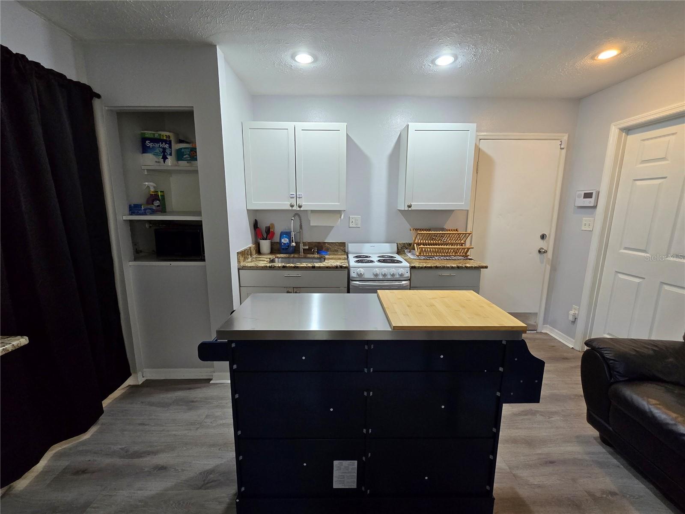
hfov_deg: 106.2
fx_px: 257
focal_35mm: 13
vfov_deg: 89.9
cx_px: 342
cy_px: 257
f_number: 2.2
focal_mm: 2.2
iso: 200
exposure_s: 1/60
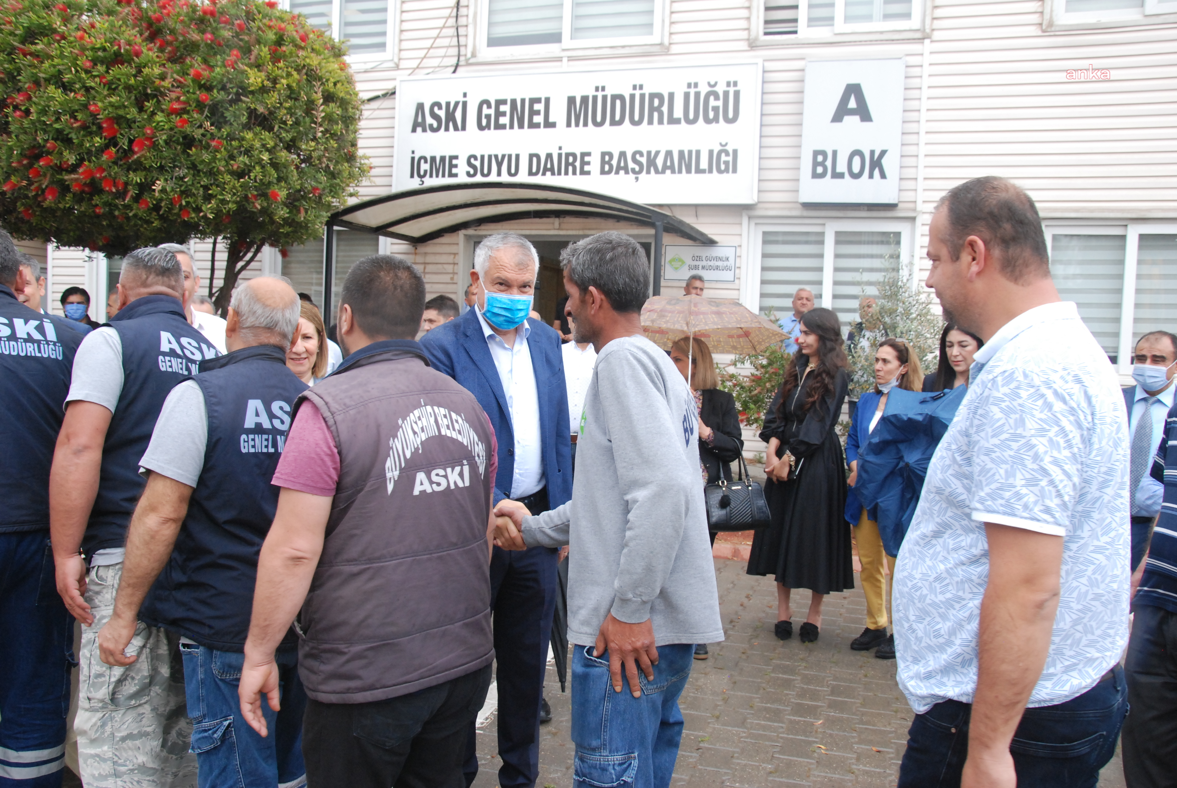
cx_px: 588
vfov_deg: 41.8
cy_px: 394
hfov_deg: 59.4
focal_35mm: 32
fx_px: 1031
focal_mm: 21
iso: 640
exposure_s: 1/250
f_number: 8
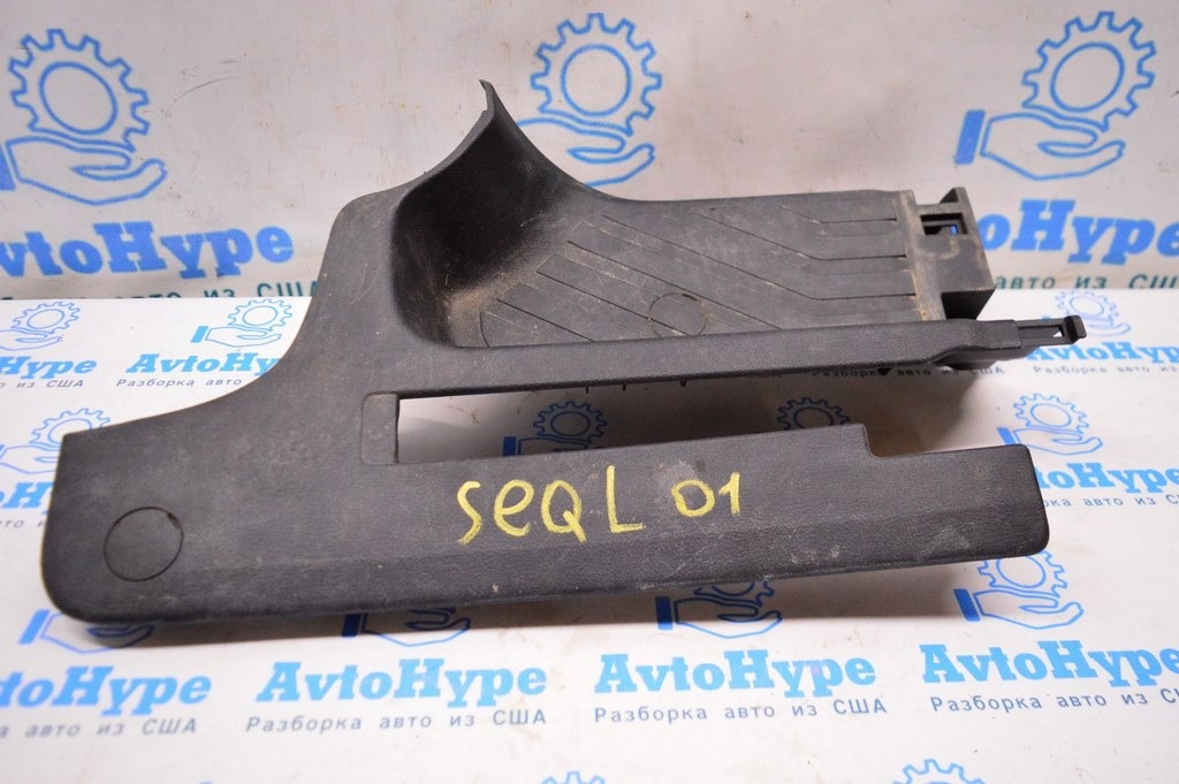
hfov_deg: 67.4
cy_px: 392
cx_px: 590
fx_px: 884
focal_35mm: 27
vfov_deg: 47.9
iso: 3200
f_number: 3.5
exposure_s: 1/320
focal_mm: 18
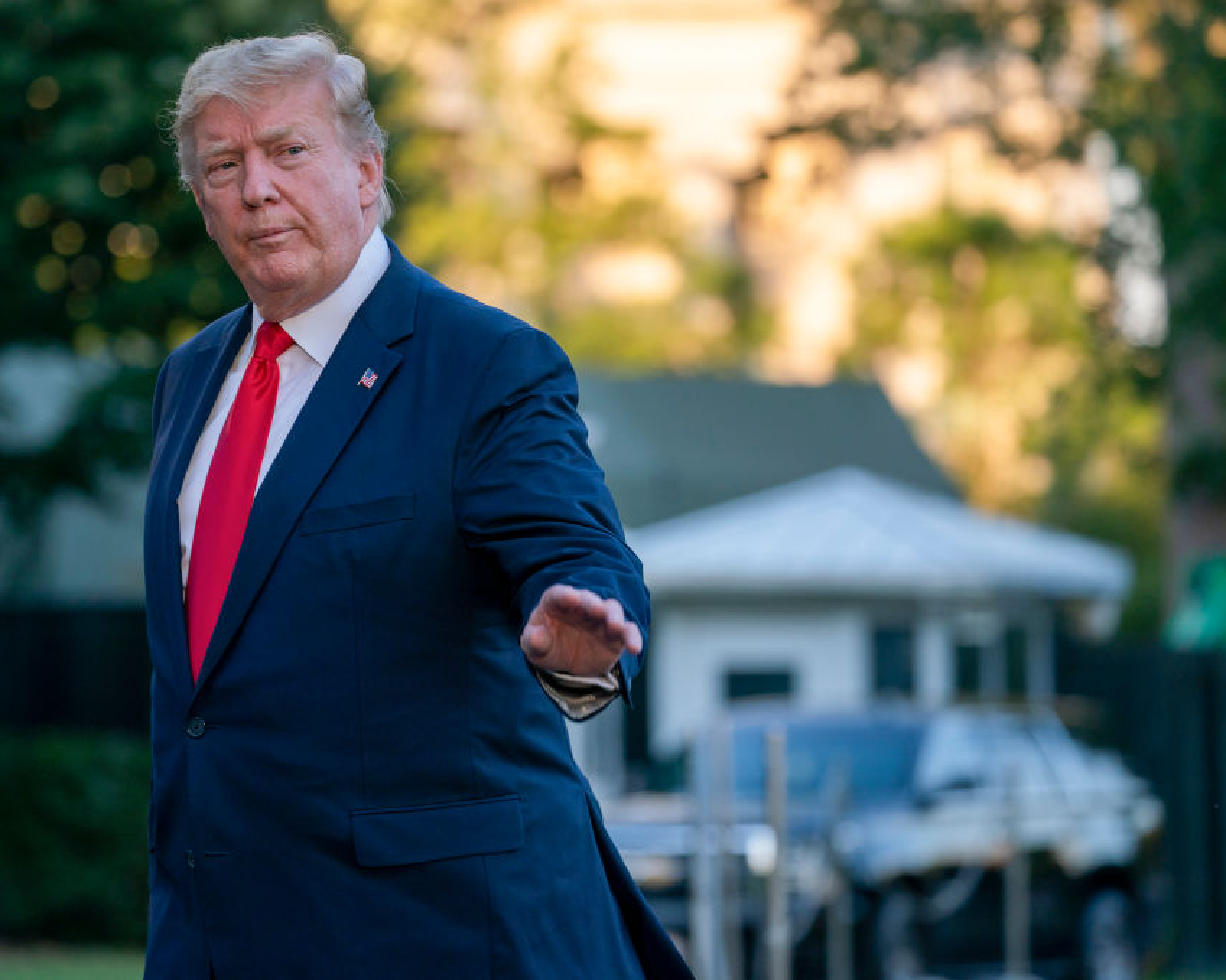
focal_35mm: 256
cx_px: 494
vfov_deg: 6.0
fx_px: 9288
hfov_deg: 7.6
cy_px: 489
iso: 400
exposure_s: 1/320
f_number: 5.6
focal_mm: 226
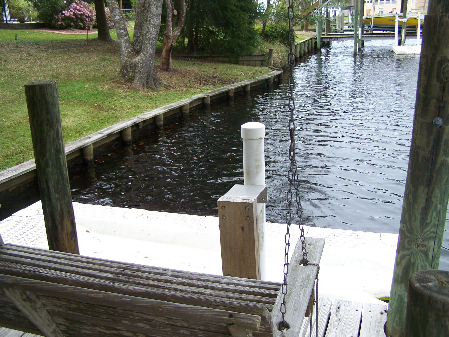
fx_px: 493
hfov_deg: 48.9
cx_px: 224
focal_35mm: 38
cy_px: 168
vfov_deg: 37.8
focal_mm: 6.3
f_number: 2.8
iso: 80
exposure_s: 1/400
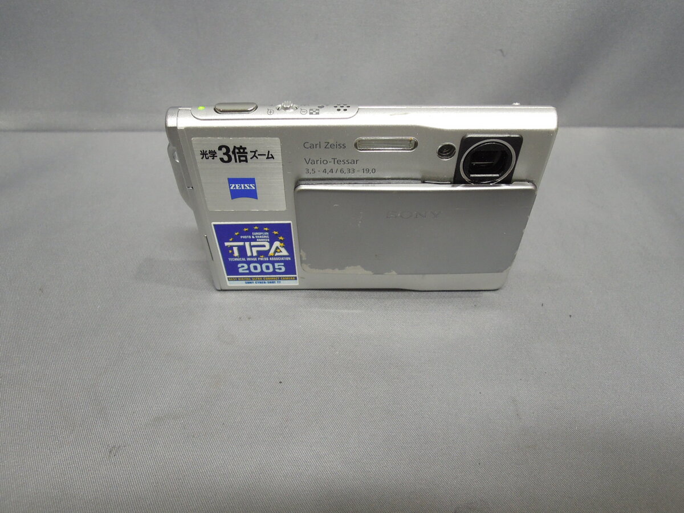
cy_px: 256
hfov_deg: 71.6
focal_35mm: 24
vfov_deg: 56.8
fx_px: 474
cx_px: 342
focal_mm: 4.3
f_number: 3.5
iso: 250
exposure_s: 1/30
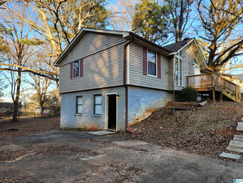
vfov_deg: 58.9
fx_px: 161
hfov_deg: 73.9
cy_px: 92
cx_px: 122
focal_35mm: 23
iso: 20
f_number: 1.8
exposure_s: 1/149
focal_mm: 5.4
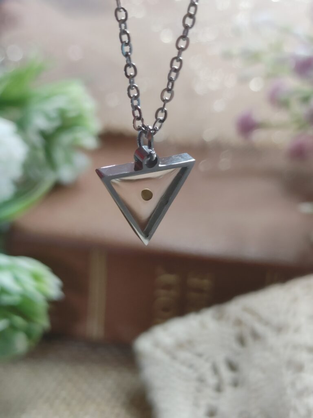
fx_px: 627
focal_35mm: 52
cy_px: 209
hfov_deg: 28.0
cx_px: 156
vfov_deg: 36.8
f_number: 1.8
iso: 150
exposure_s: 1/33
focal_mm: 5.58
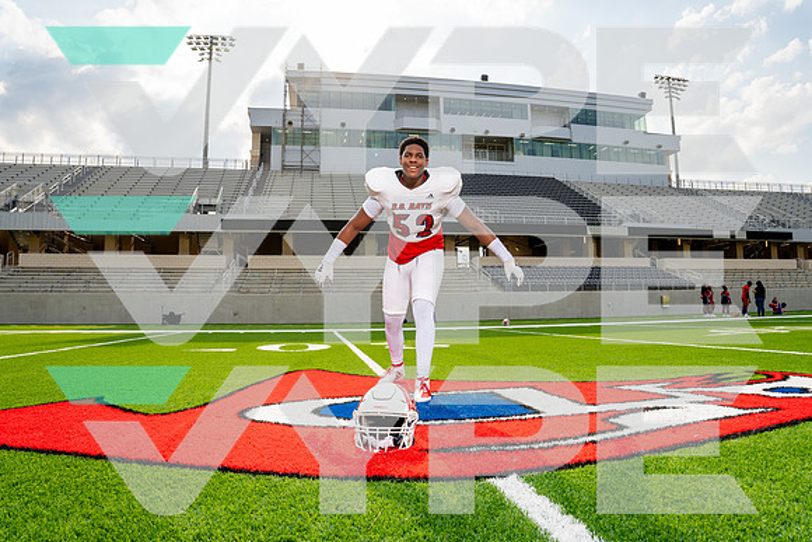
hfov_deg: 79.0
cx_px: 406
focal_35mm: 22
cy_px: 271
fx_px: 492
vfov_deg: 57.6
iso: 100
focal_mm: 21
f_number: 8
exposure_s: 1/250
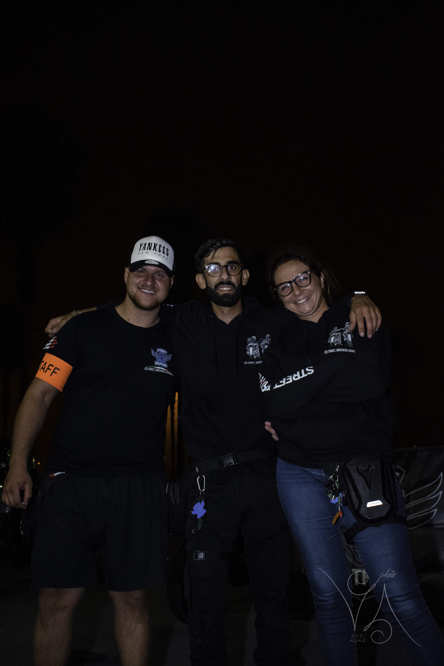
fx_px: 666
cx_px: 222
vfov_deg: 53.1
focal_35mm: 36
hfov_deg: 36.9
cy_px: 333
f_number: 5.6
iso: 1600
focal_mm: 24
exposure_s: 1/200
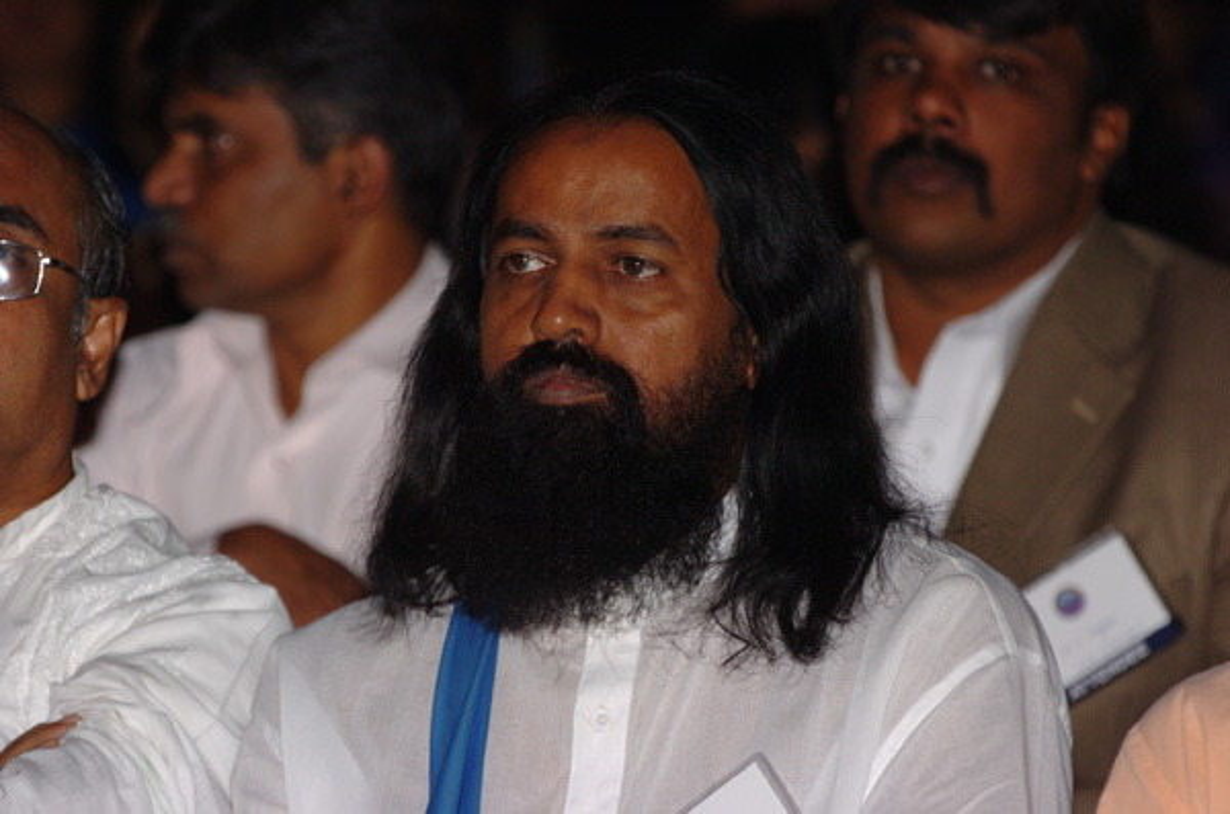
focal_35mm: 300
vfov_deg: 4.6
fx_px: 10226
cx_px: 615
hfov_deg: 6.9
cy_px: 407
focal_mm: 200
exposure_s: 1/30
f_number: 5.6
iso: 400
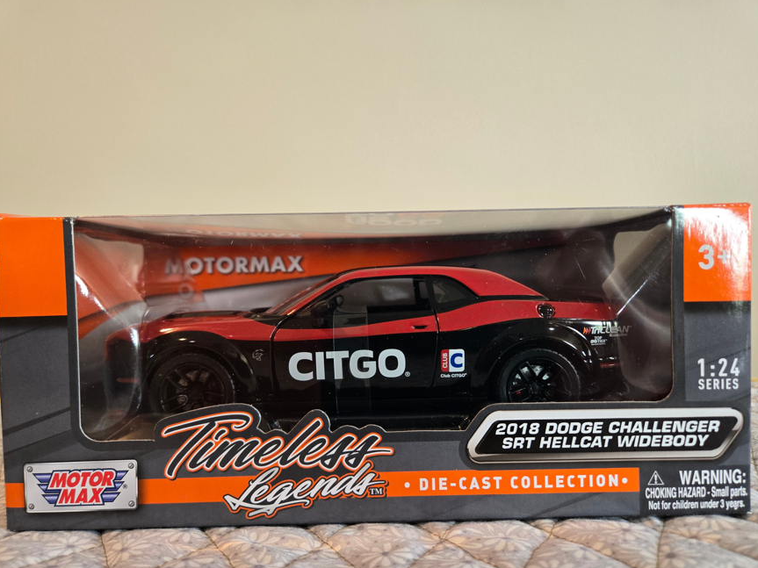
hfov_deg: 71.6
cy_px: 292
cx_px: 377
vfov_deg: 56.8
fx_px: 525
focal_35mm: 24
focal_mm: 5.4
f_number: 1.8
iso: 250
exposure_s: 1/120
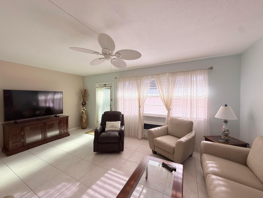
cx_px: 132
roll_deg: -0.2
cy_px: 99
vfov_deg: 85.7
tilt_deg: -0.8
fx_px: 106
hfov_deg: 102.1
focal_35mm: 14
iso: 50
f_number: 2.2
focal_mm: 2.22
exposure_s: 1/240
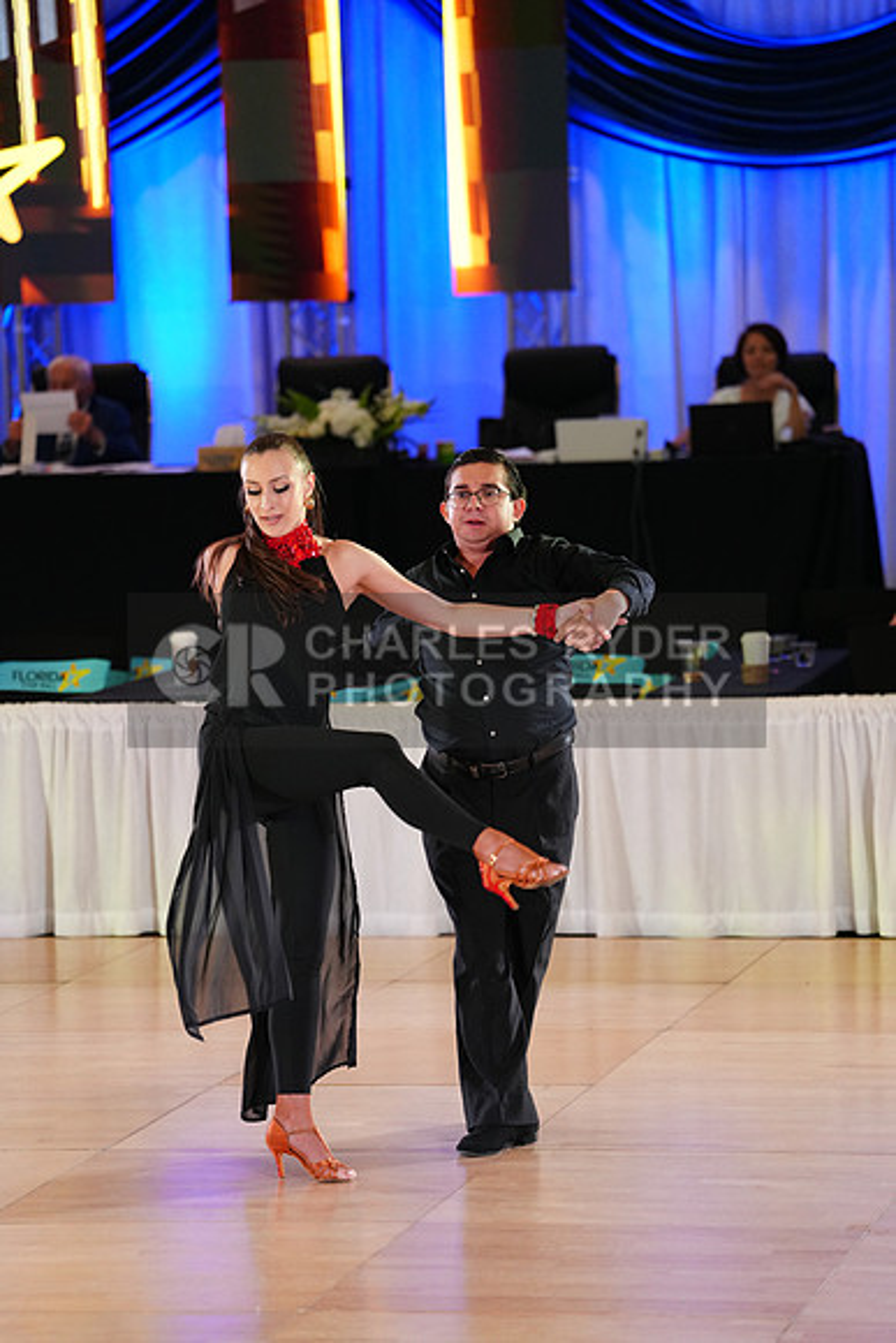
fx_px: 5484
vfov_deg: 14.0
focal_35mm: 147
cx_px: 448
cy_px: 672
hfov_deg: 9.3
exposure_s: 1/500
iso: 2500
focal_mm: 147
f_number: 2.8
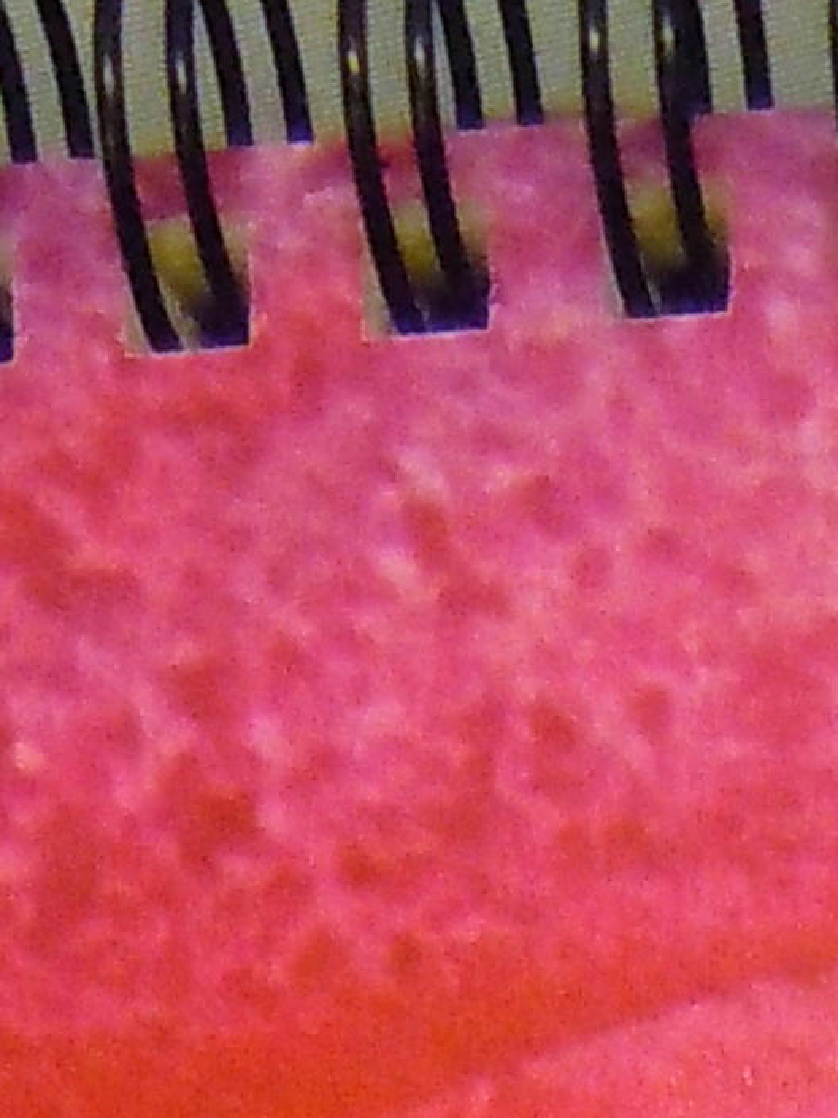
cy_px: 3333
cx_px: 1086
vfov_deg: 8.8
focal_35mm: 184
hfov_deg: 8.0
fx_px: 5939
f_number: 3.5
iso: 640
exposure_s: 1/125
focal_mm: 5.4
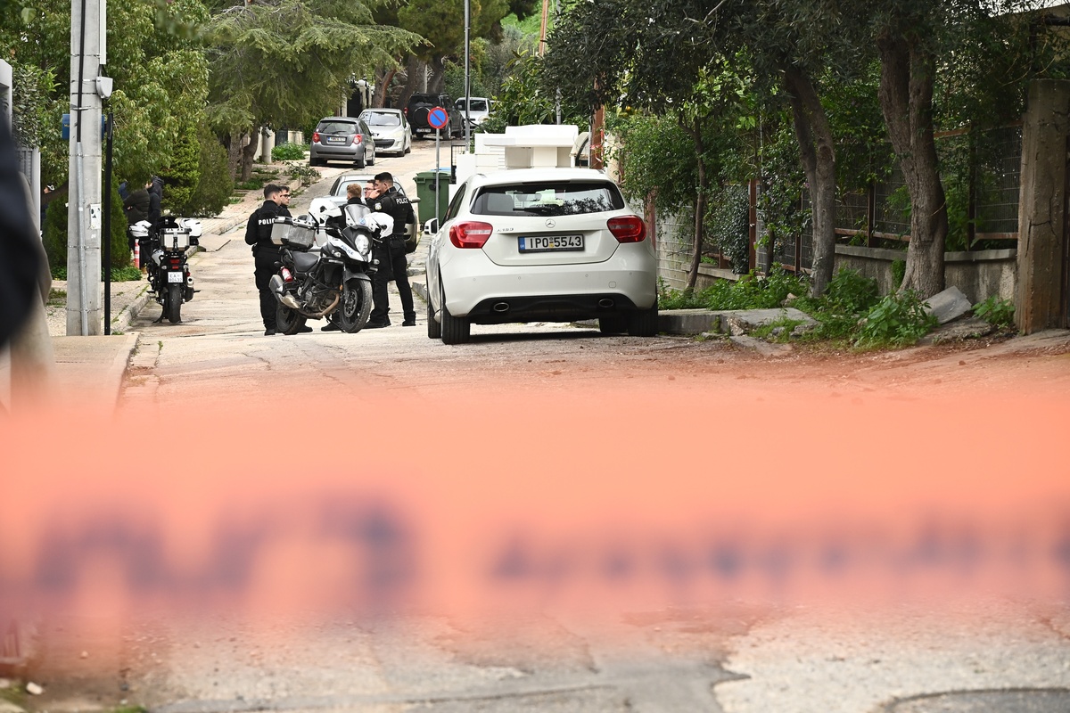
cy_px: 356
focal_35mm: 120
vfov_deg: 11.4
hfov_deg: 17.1
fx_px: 3566
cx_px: 535
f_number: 7.1
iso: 560
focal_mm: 120
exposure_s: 1/250
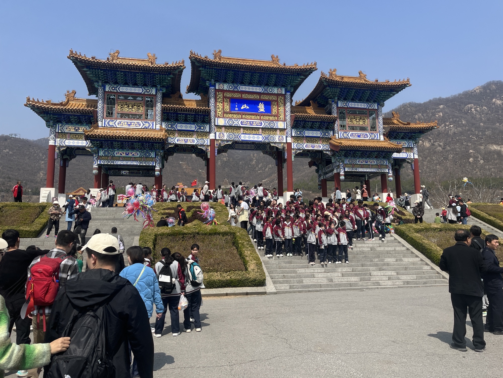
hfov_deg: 67.3
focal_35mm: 26
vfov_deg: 53.1
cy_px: 189
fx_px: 378
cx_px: 252
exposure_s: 1/4651
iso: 50
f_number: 1.6
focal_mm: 5.1
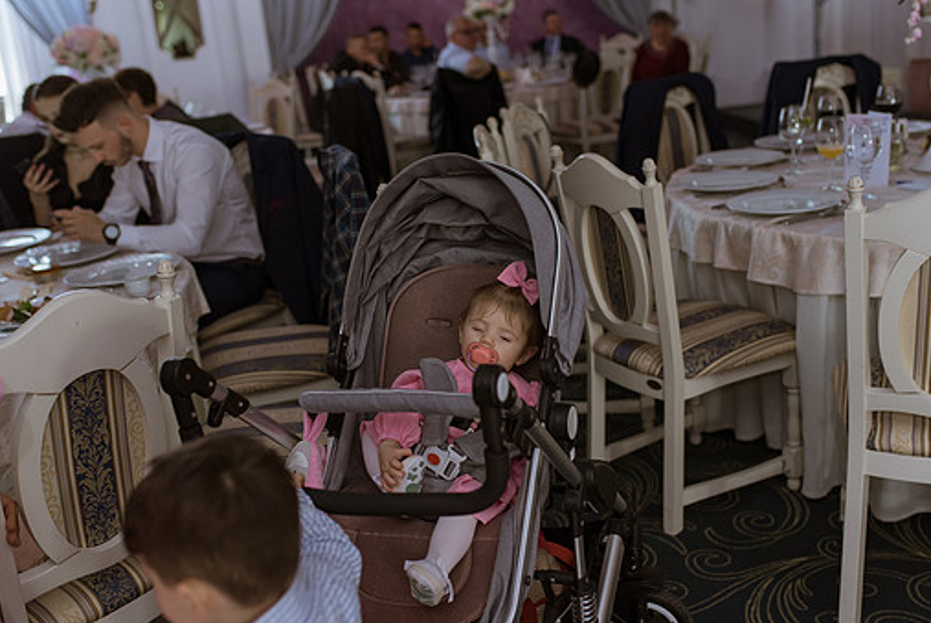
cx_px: 490
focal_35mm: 40
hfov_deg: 48.4
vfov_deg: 33.4
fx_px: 1035
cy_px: 339
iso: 800
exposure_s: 1/200
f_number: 2.2
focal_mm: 35
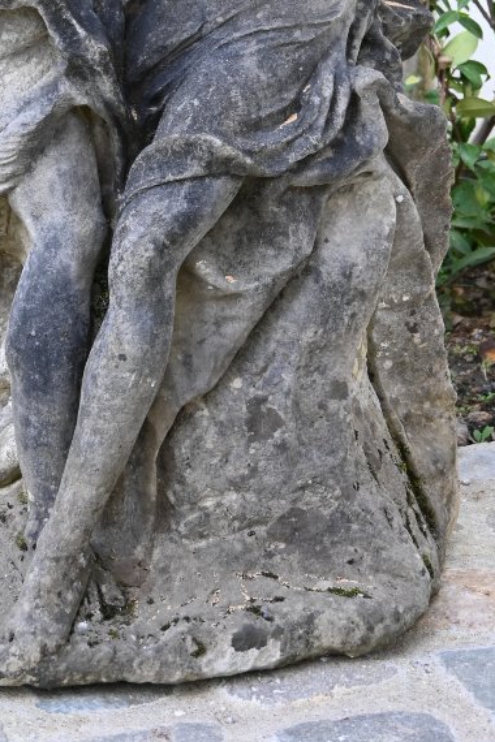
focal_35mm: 103
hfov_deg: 13.3
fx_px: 2116
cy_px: 135
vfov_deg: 19.7
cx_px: 164
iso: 400
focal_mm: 32.5
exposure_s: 1/250
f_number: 4
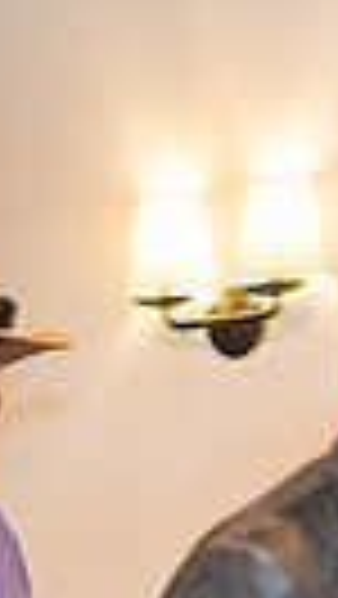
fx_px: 3196
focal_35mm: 201
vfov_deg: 10.5
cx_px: -681
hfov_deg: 5.7
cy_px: 753
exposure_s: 1/80
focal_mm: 44
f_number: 2.8
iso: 1600
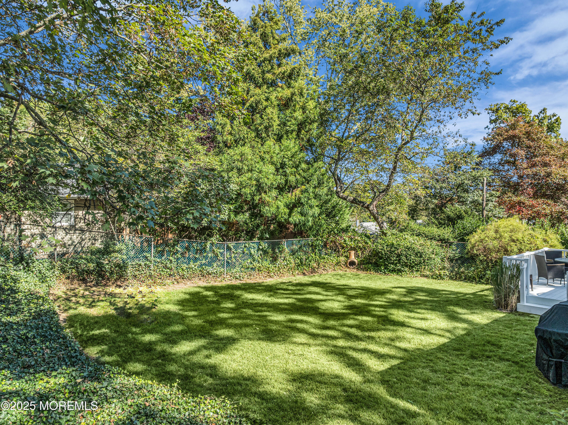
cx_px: 284
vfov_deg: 56.8
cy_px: 212
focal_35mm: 24
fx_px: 394
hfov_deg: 71.6
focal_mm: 12.29
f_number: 2.8
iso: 120
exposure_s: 1/640
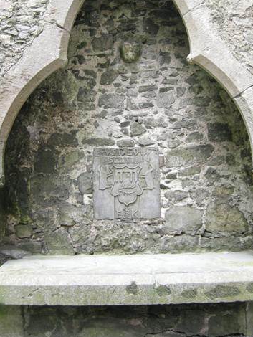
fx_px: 477
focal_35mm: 49
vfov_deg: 38.7
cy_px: 133
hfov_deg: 29.7
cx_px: 125
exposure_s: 1/43.3
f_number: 2.7
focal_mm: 7.5
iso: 91
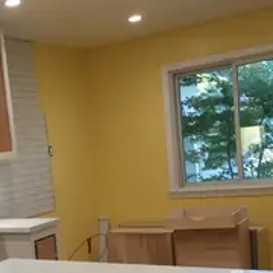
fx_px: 509
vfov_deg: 29.5
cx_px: 18
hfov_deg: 28.7
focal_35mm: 57
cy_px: 212
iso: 64
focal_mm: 4.15
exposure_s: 1/30
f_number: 2.2
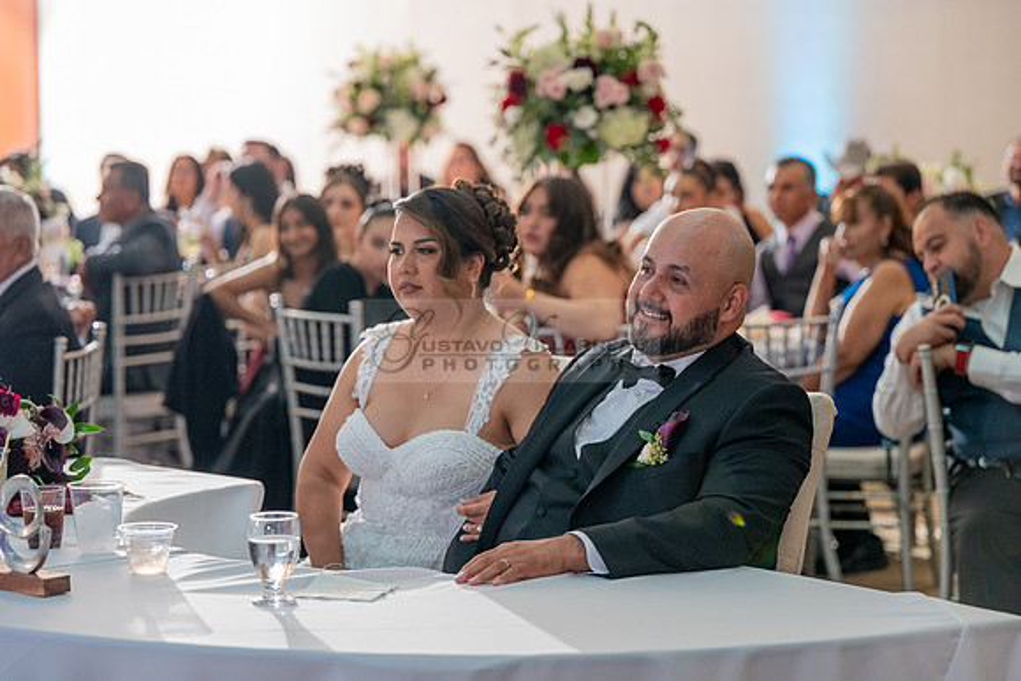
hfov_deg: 21.5
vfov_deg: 14.4
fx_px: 2695
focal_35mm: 95
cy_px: 340
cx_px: 510
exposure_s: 1/200
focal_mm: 95
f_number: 3.2
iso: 1600
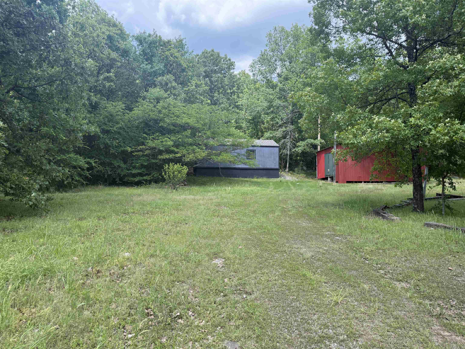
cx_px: 232
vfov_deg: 56.8
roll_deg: +0.3
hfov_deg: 71.6
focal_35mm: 24
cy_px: 174
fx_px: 322
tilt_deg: +3.6
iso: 100
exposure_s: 1/1337
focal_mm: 6.76
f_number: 1.78
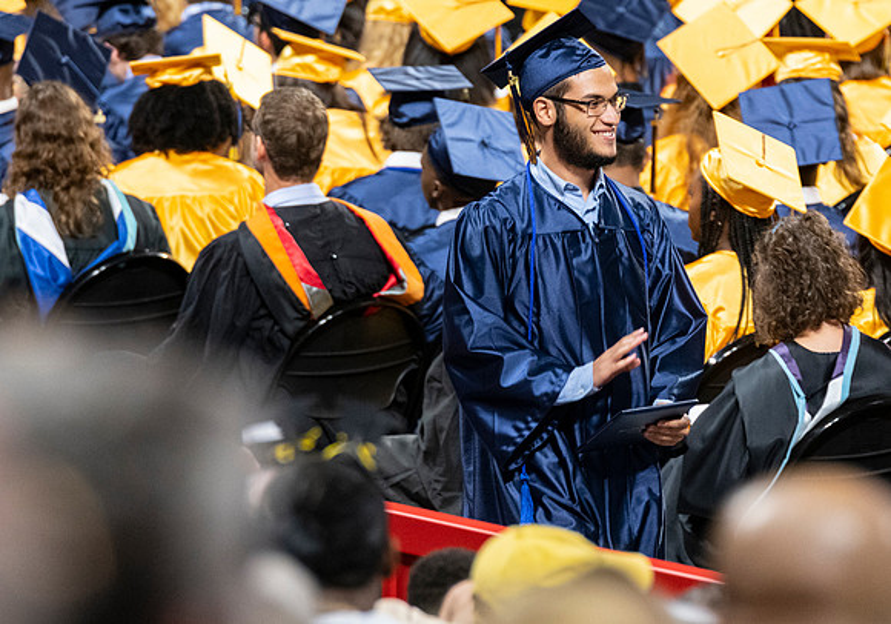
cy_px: 324
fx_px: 8736
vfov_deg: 4.1
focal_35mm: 348
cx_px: 557
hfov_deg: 5.8
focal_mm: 200
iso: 2000
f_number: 4
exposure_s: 1/200
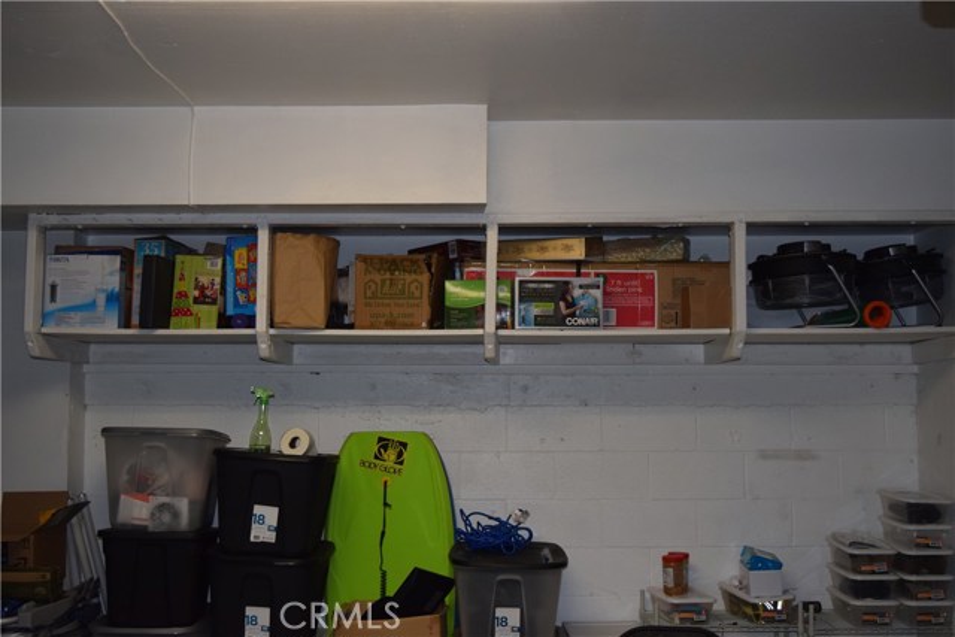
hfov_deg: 47.9
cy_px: 318
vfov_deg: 33.0
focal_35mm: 40
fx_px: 1075
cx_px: 478
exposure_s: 1/100
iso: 800
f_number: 5
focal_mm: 27
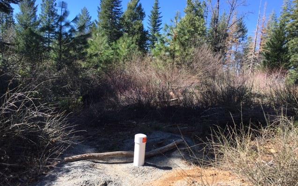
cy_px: 110
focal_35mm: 31
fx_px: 252
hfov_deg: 61.2
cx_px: 150
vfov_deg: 40.5
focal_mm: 4.15
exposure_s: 1/596
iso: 25
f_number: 2.2
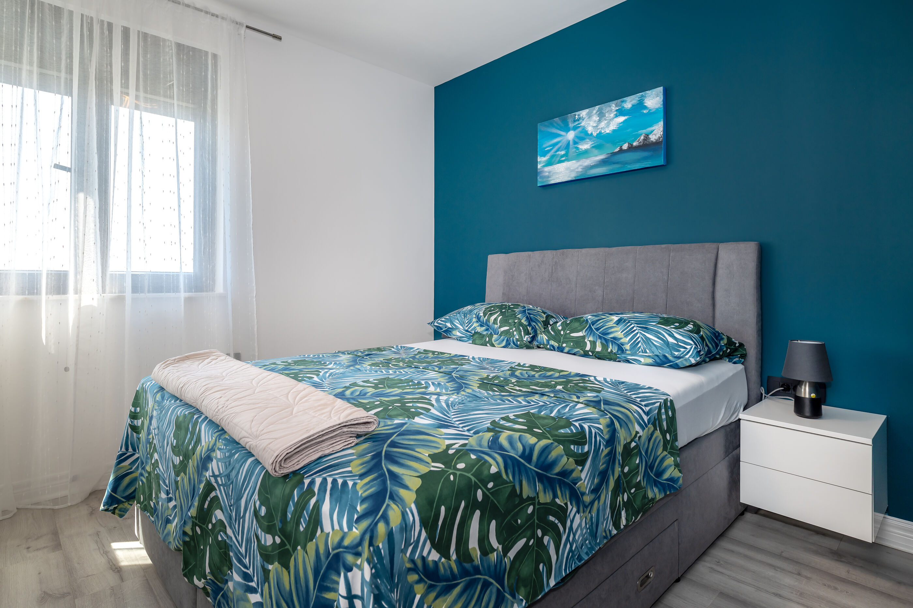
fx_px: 482
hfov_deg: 86.9
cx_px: 456
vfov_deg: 64.5
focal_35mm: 19
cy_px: 304
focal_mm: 19
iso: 100
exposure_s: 1/30
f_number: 7.1
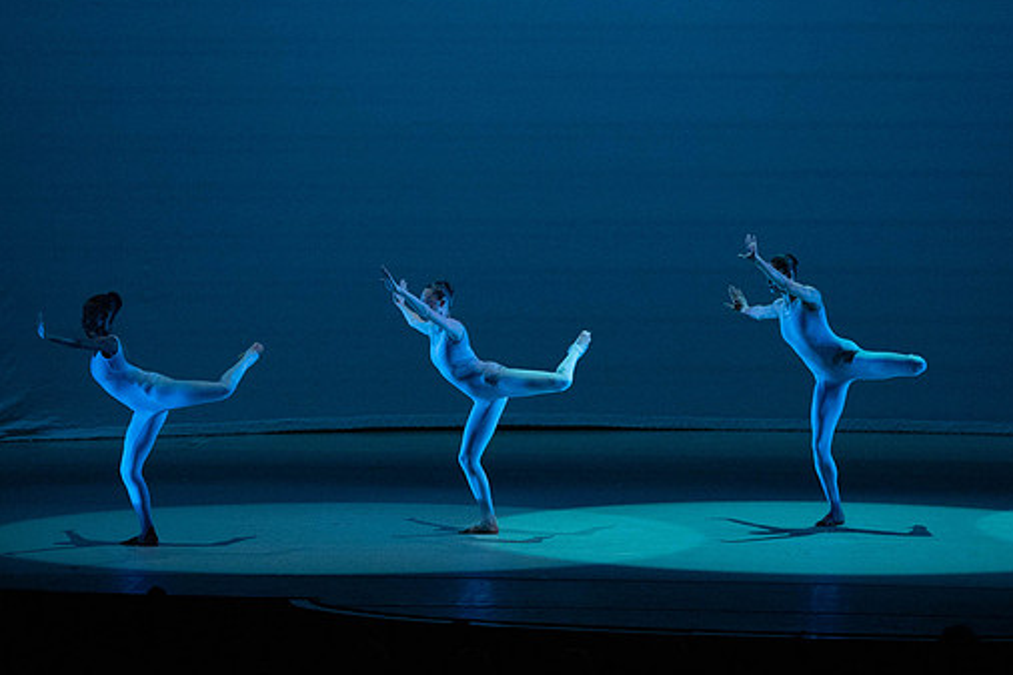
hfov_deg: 10.9
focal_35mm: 188
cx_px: 500
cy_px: 293
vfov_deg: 7.3
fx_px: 5288
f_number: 5.6
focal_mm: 164
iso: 16000
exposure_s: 1/400
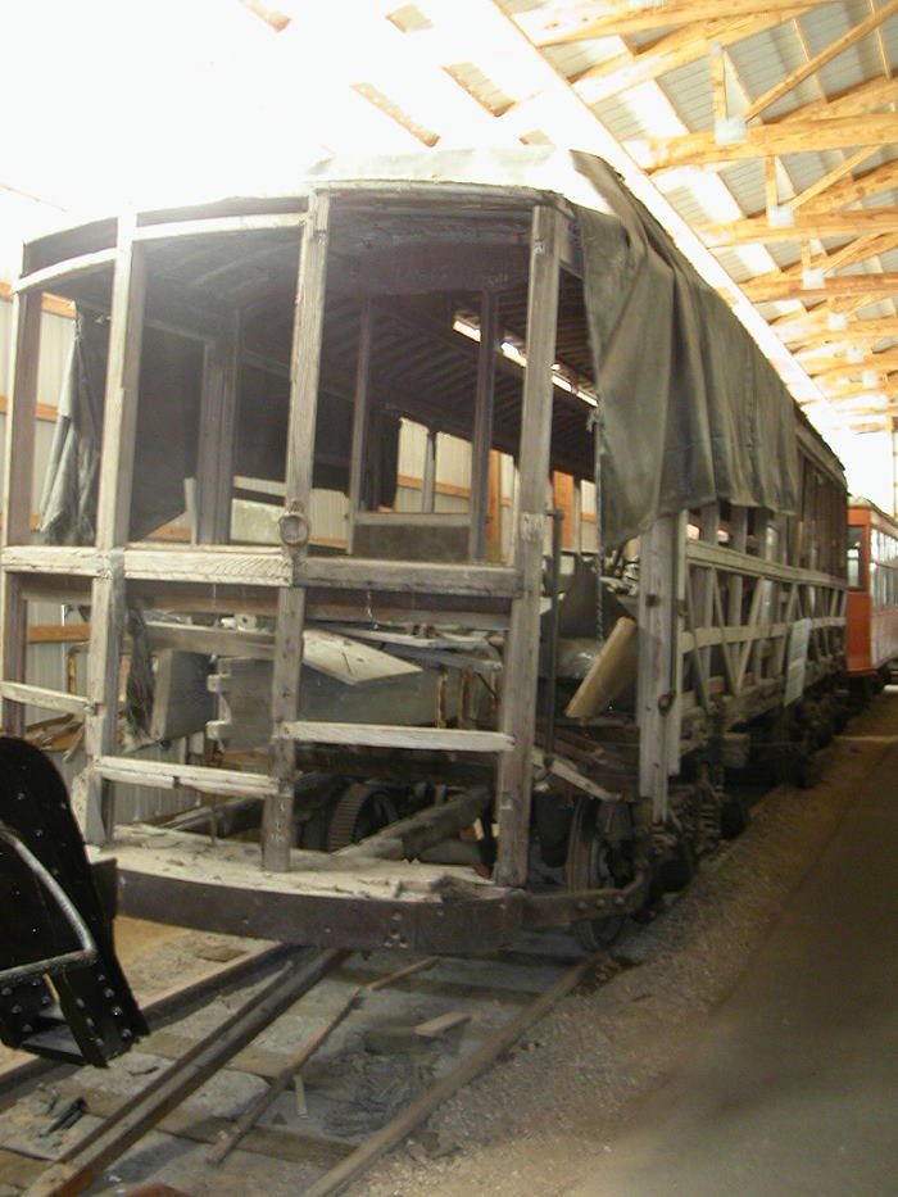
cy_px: 598
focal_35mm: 37
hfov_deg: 38.7
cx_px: 449
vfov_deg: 50.1
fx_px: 1280
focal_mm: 5.6
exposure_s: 1/3.6
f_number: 2.7
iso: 200
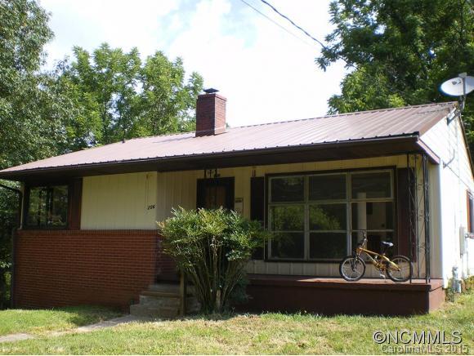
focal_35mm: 38
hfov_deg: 48.9
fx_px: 521
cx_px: 237
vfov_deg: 37.8
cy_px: 178
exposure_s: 1/125
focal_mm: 6.3
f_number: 4.6
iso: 64
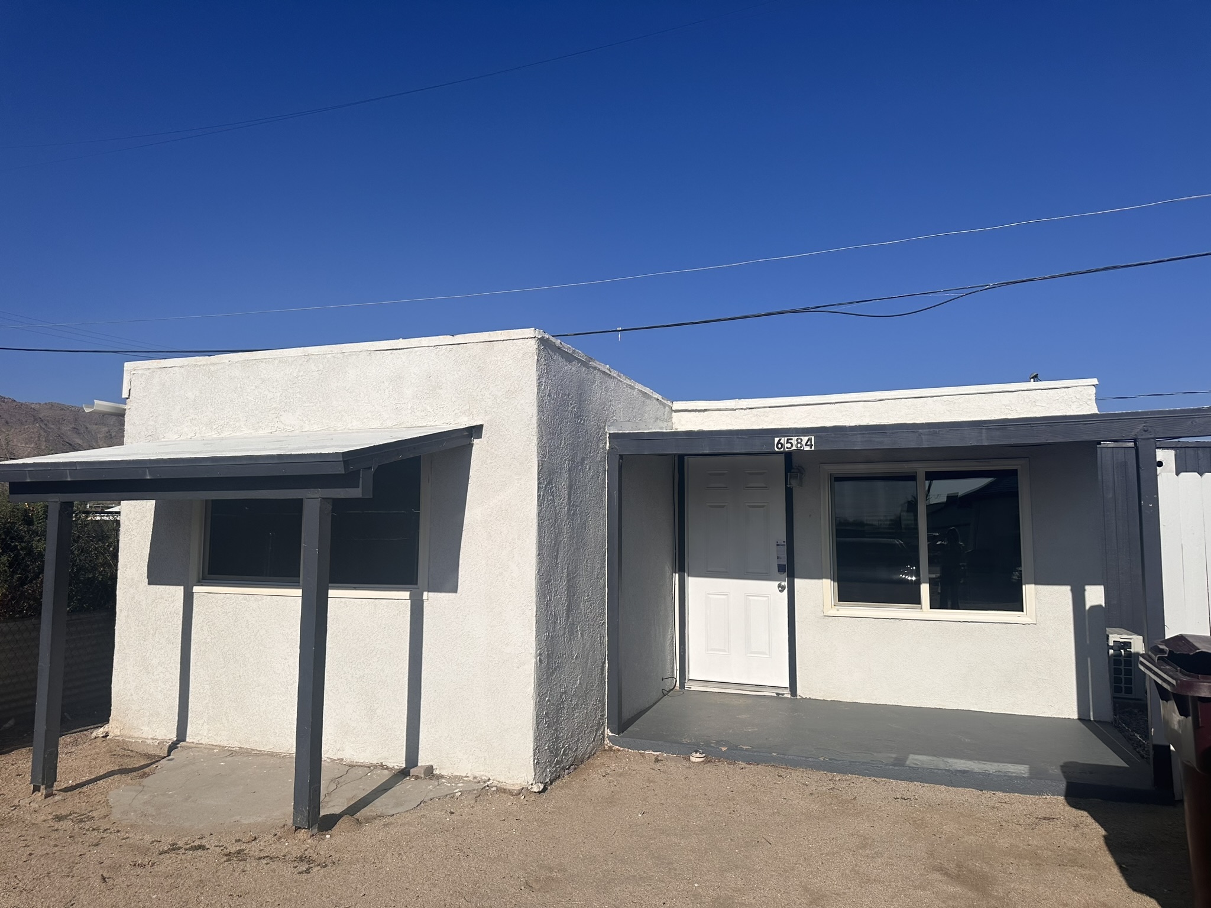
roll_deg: -0.4
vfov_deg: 56.8
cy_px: 454
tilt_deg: +5.4
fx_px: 840
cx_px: 606
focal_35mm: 24
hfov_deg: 71.6
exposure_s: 1/13699
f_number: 1.78
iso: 80
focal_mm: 6.86
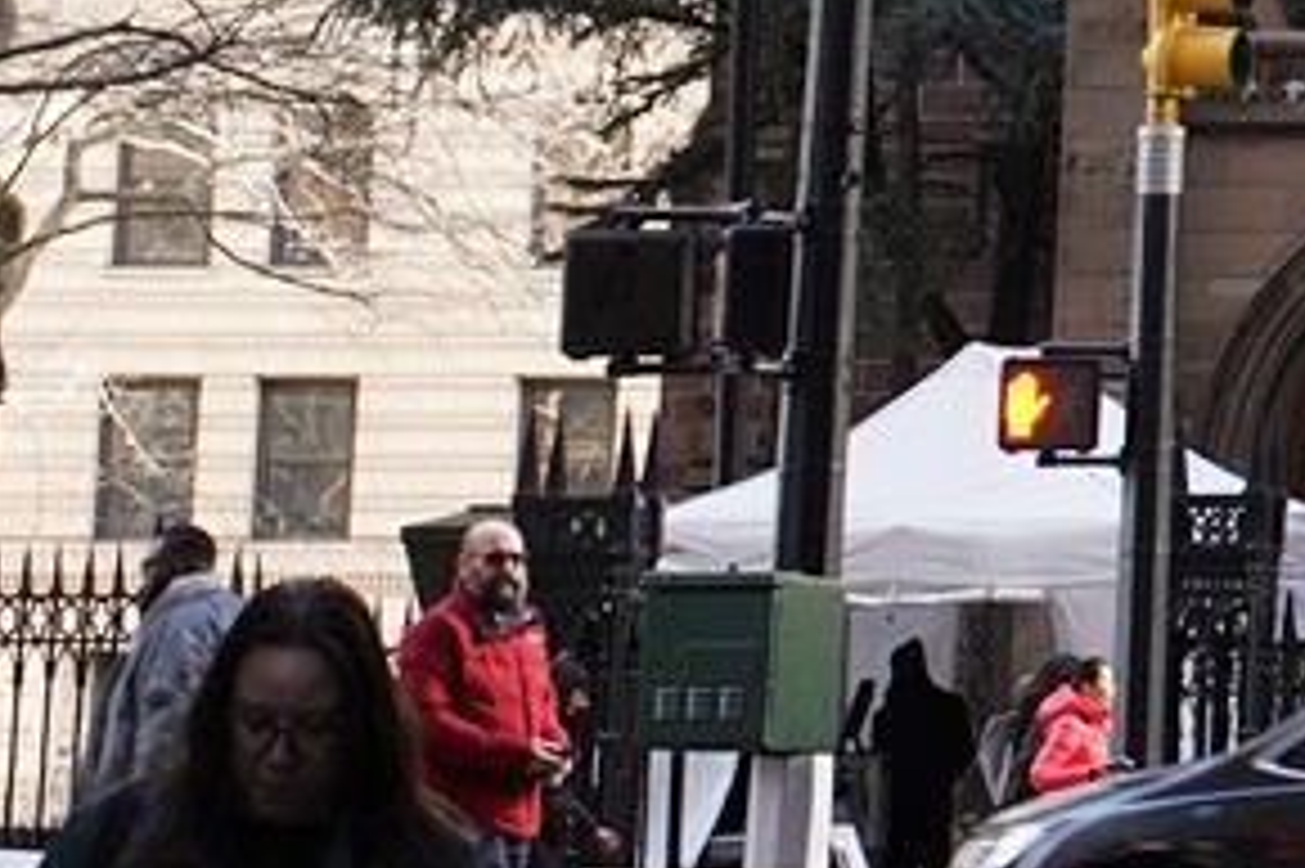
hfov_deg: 6.8
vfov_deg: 4.8
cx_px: 3699
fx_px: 9999
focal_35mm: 276
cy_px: -1268
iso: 400
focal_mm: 40
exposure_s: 1/100
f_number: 5.6
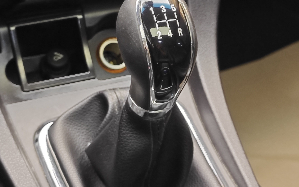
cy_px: 55
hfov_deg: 22.1
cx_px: 160
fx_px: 766
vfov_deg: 13.9
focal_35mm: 94
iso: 640
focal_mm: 8.7
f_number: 1.9
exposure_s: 1/25
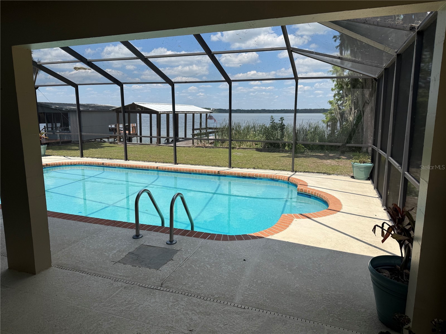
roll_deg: -0.9
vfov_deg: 56.8
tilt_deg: -9.4
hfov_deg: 71.6
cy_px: 167
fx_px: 309
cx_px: 223
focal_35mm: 24
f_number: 1.78
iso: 80
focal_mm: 6.76
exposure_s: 1/4673
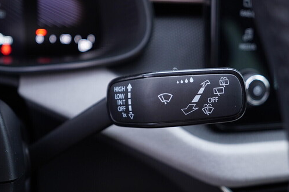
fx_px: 321
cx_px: 145
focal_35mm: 40
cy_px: 92
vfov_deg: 33.4
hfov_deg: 48.5
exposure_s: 1/40
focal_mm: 24
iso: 320
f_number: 2.8
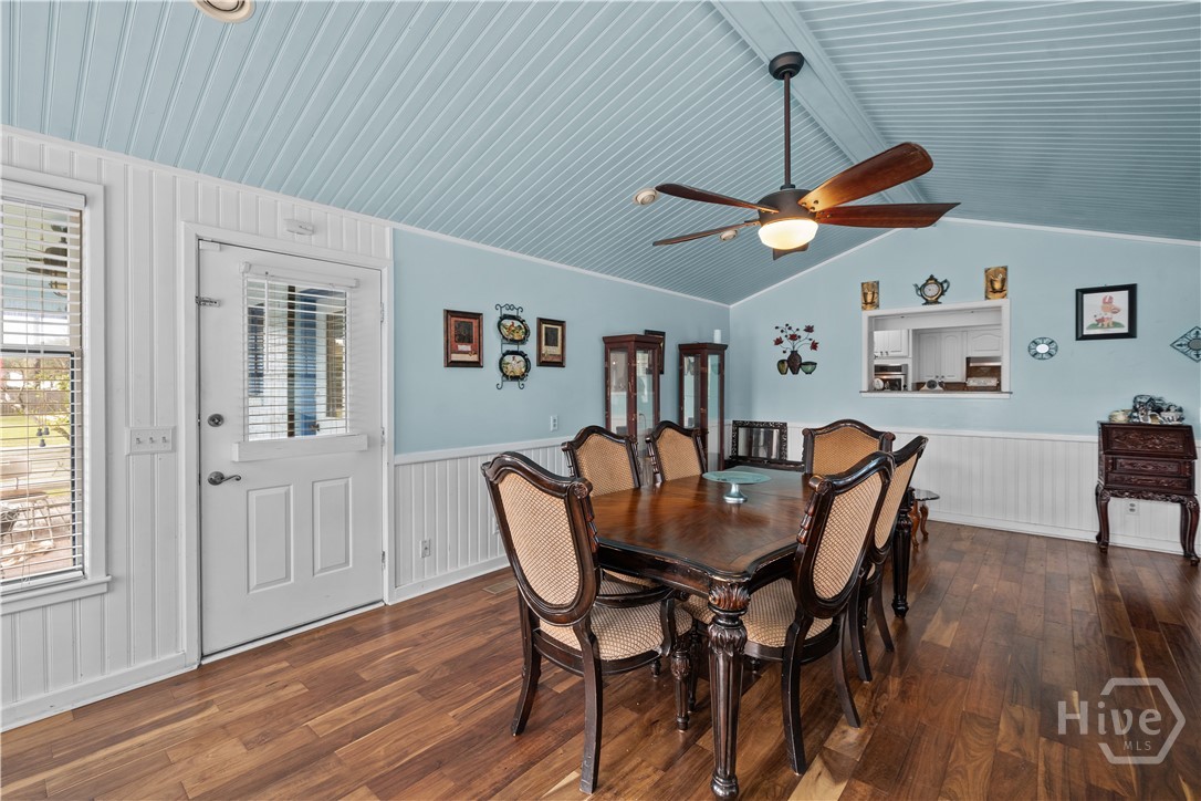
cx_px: 600
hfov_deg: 96.7
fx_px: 534
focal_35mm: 16
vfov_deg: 73.7
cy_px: 400
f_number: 8
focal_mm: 16
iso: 1000
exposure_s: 1/30
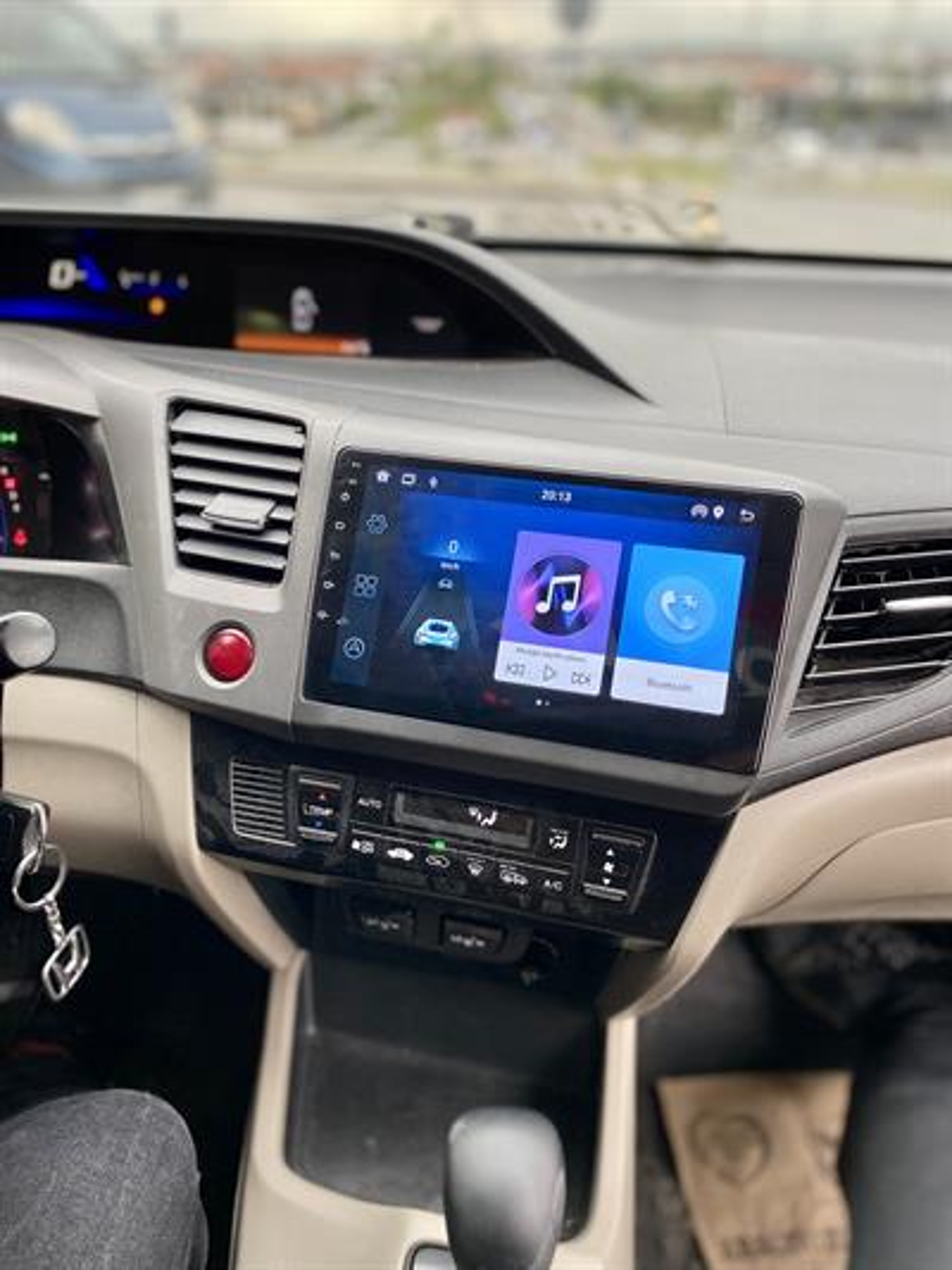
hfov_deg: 53.1
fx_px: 953
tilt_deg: -30.6
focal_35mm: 26
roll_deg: +0.3
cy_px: 635
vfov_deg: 67.3
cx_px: 476
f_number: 1.8
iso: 100
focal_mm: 4.25
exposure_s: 1/121
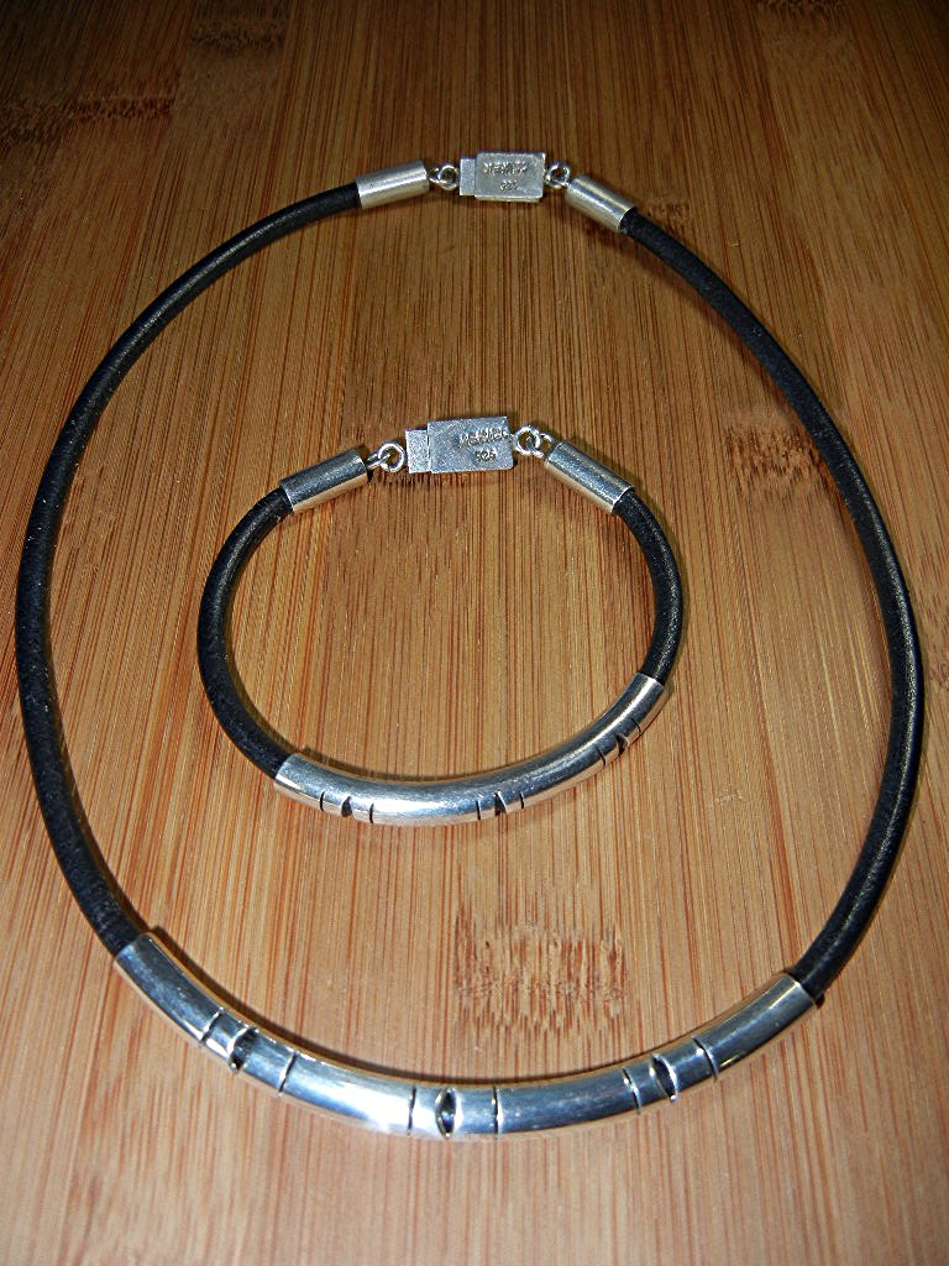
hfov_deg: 46.8
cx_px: 474
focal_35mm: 30
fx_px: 1097
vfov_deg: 60.0
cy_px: 633
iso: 160
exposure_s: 1/49.3
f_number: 7
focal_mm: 5.4
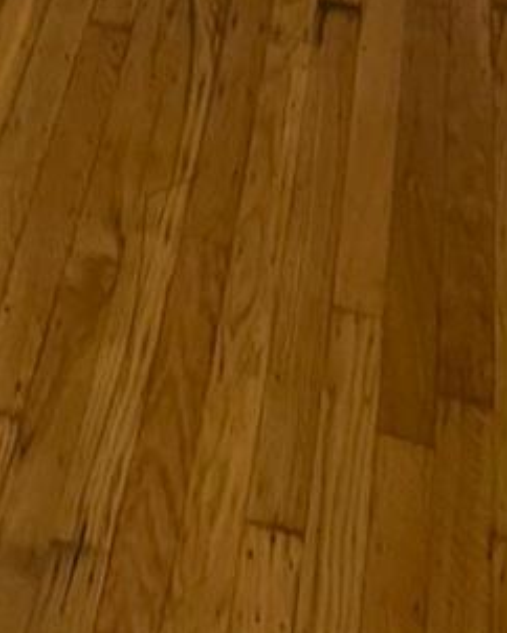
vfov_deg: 12.0
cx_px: -299
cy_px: -920
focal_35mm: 126
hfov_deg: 11.6
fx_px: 2361
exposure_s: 1/120
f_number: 1.6
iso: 100
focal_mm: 4.2
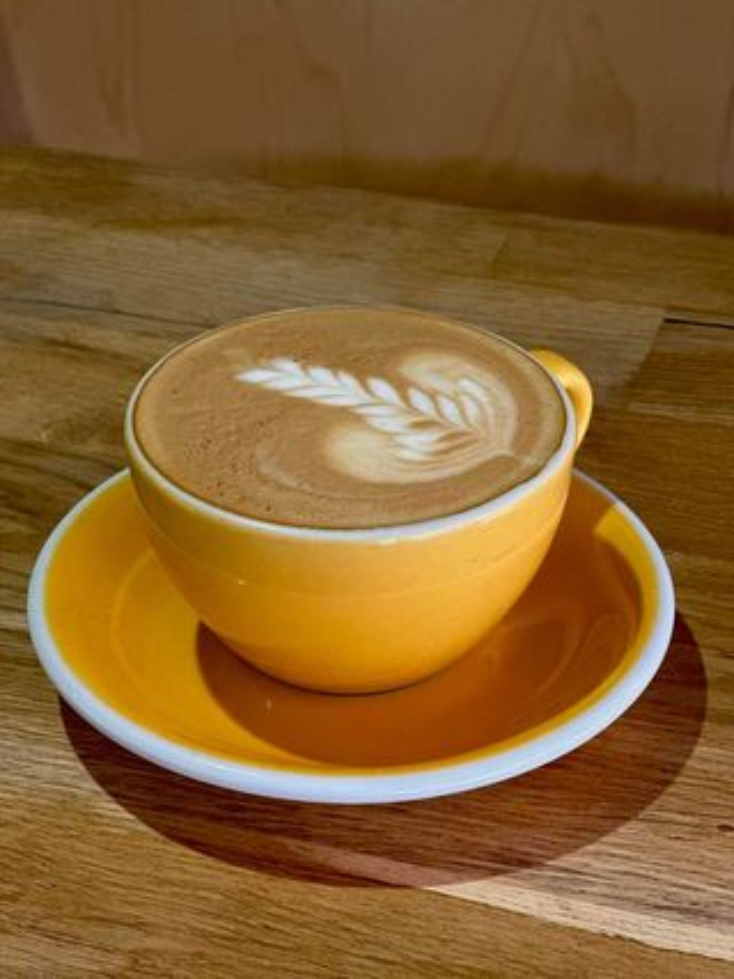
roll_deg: -1.6
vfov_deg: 25.3
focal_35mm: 77
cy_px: 490
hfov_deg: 19.1
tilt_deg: -31.5
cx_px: 367
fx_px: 2178
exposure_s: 1/33
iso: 160
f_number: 2.8
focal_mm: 9
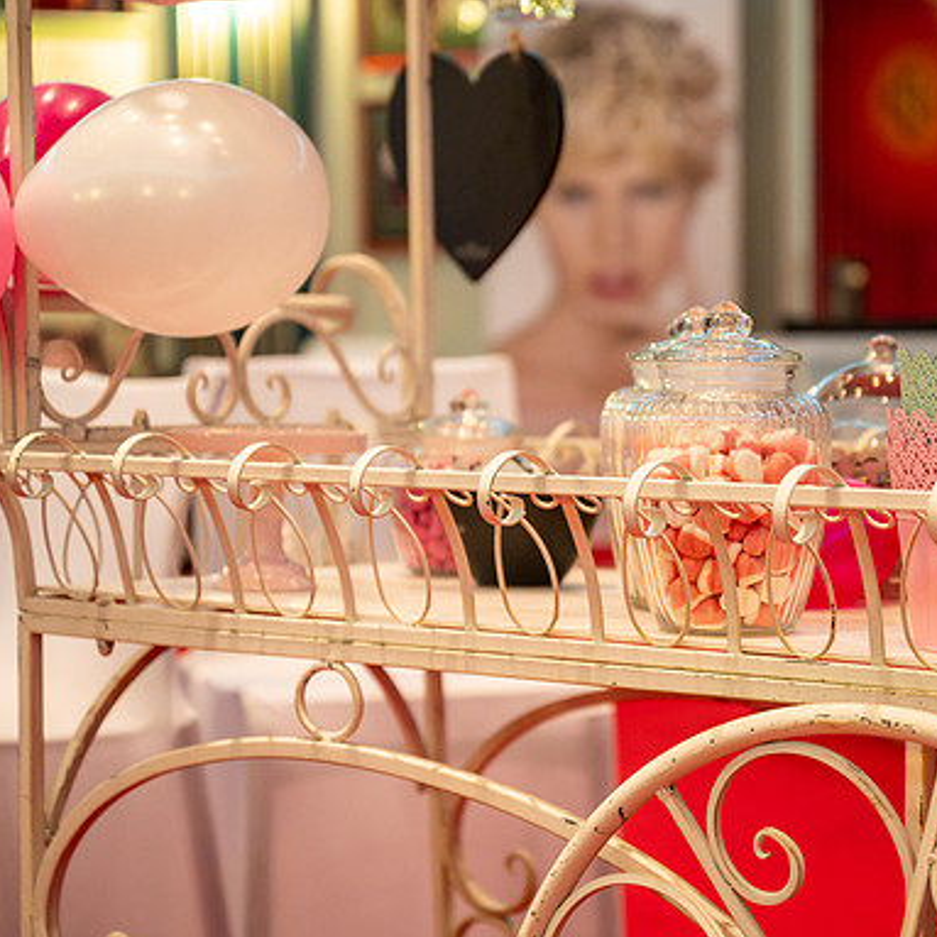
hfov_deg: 19.2
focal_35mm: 90
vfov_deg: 19.3
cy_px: 470
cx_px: 624
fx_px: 2756
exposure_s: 1/160
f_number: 2.8
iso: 2000
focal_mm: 70
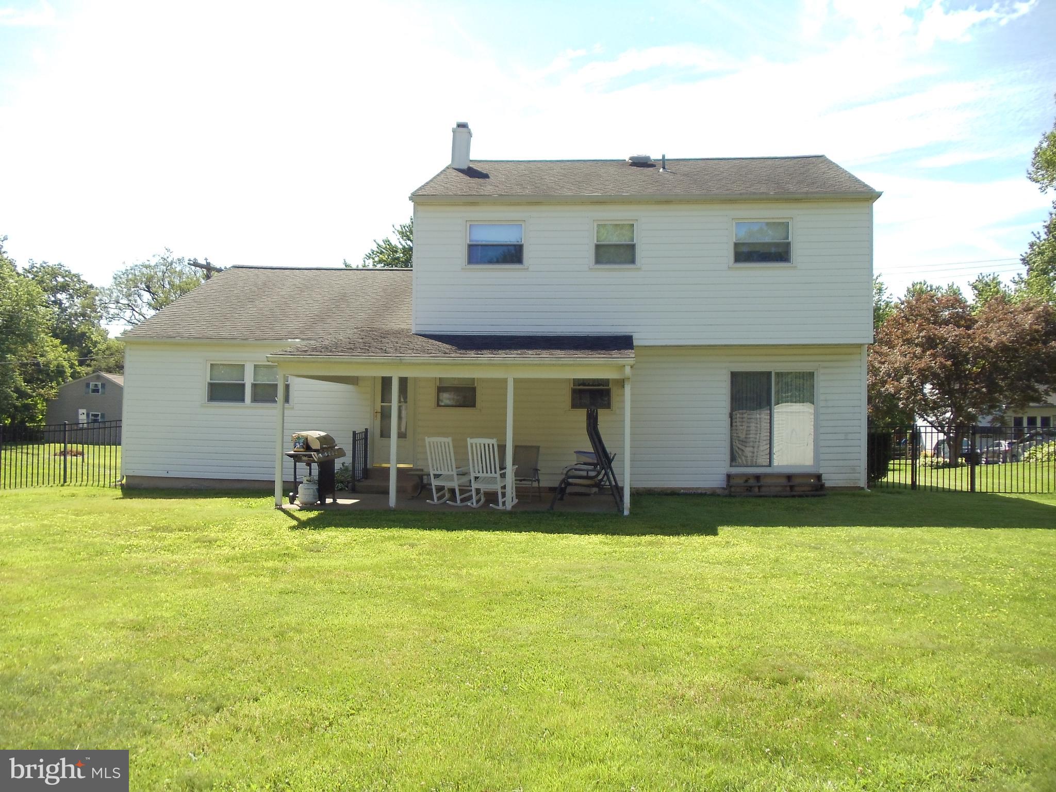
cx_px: 528
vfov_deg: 32.9
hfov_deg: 42.9
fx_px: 1342
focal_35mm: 44
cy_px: 396
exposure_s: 1/100
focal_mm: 6
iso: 80
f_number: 7.1
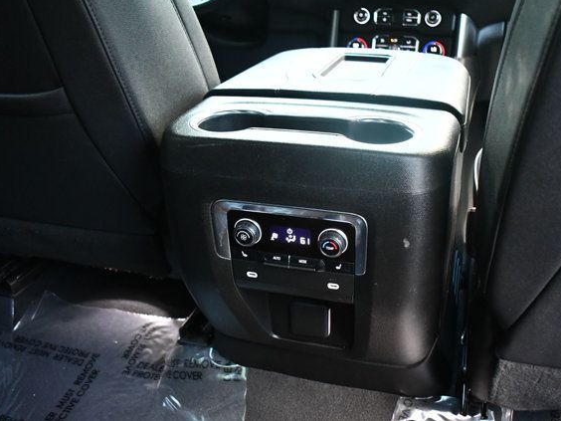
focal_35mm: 36
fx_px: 583
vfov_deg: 39.7
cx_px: 313
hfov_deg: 51.2
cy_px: 210
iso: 4000
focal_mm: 22
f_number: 3.8
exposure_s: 1/60
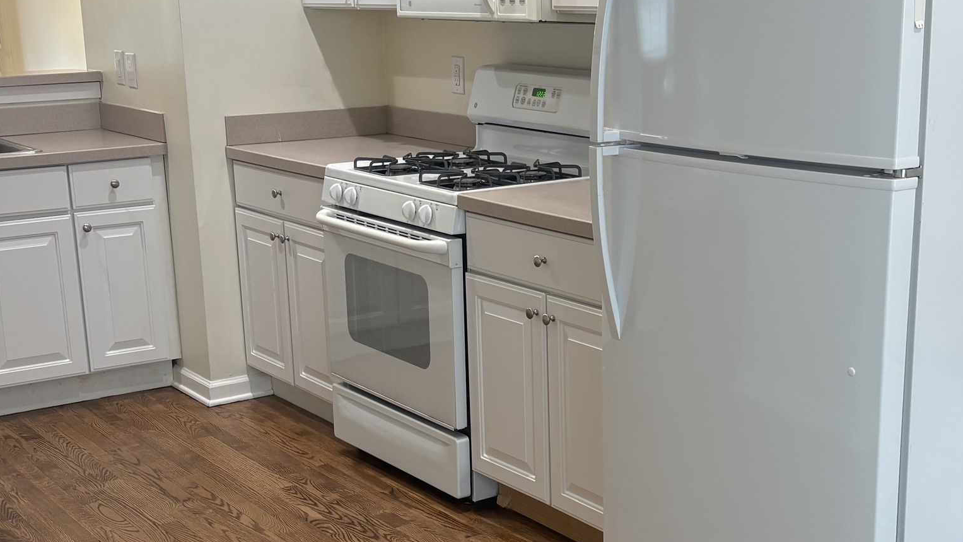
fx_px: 1456
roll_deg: +1.3
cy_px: 397
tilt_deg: -14.8
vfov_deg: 20.9
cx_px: 552
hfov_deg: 36.5
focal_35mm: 57
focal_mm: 5.96
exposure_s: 1/60
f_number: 1.6
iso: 64
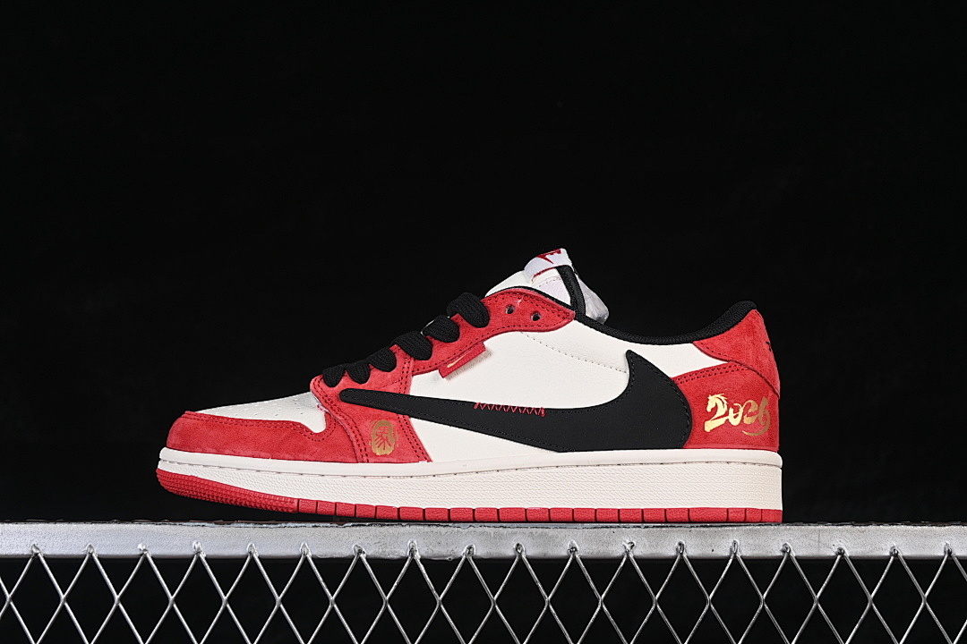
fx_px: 2014
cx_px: 484
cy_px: 322
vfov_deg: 18.2
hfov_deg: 27.0
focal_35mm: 75
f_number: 8
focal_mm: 50
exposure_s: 1/80
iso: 160
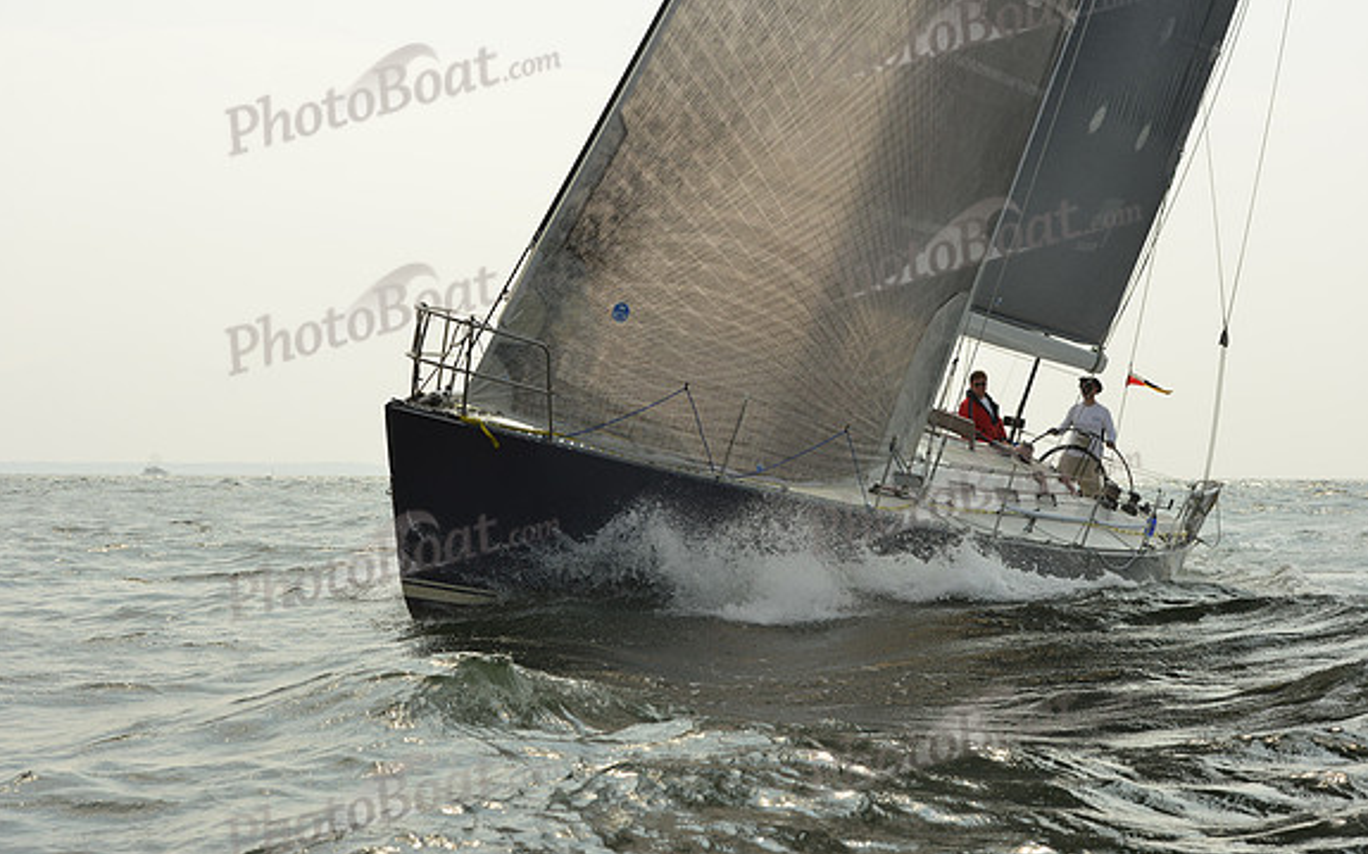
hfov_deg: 28.6
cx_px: 685
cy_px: 403
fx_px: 2684
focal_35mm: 72
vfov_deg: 18.1
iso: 320
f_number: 9
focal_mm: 70
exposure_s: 1/1250
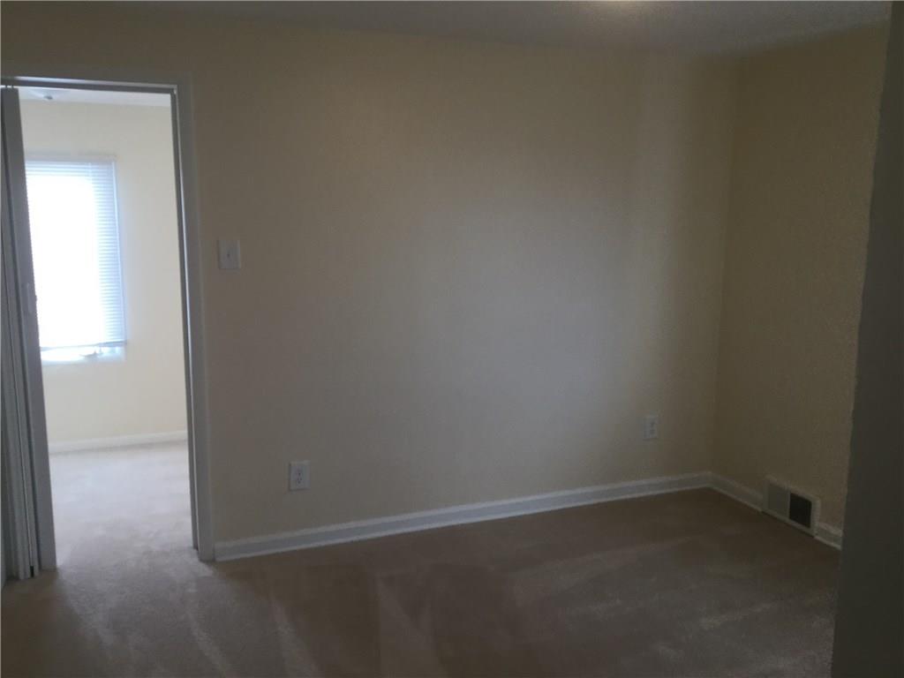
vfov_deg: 45.4
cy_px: 339
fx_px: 810
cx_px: 452
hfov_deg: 58.4
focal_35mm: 31
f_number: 2.4
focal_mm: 3.3
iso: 25
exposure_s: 1/30
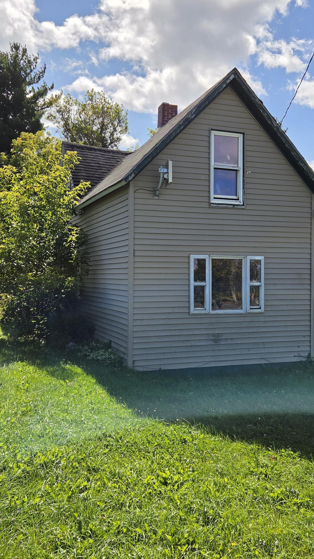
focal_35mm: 34
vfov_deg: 58.0
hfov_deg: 34.6
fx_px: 503
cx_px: 170
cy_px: 282
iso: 64
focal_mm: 5.4
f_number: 1.8
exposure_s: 1/7887
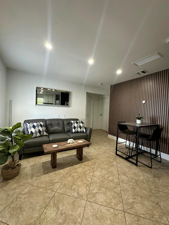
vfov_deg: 102.1
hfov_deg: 85.7
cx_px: 84
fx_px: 91
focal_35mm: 14
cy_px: 112
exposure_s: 1/88
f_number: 2.2
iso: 320
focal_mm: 2.22
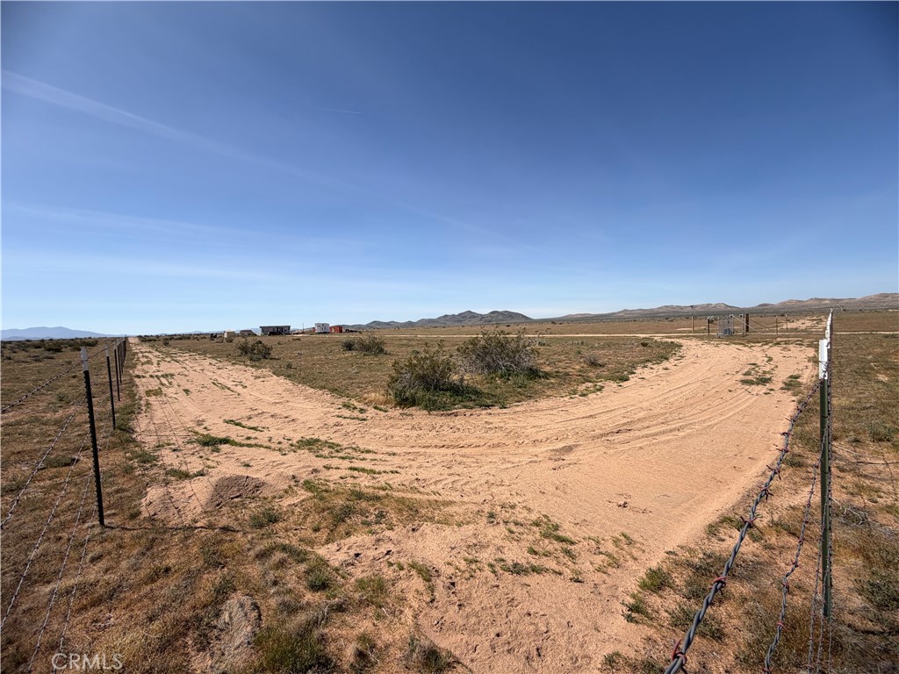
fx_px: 364
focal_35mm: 14
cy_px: 337
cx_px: 450
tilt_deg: -1.0
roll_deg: +2.3
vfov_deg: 85.7
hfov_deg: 102.1
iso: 20
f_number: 2.2
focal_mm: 2.22
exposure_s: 1/1167
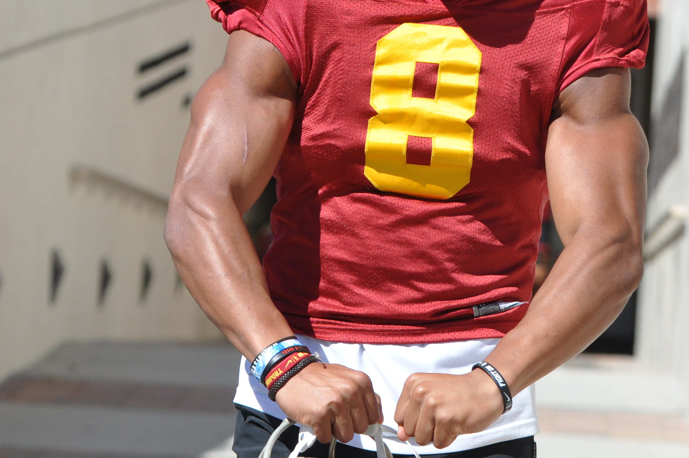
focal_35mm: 286
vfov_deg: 4.8
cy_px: 59
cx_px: 386
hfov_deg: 7.2
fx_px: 5467
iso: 400
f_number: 6.3
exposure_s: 1/1600
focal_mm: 100
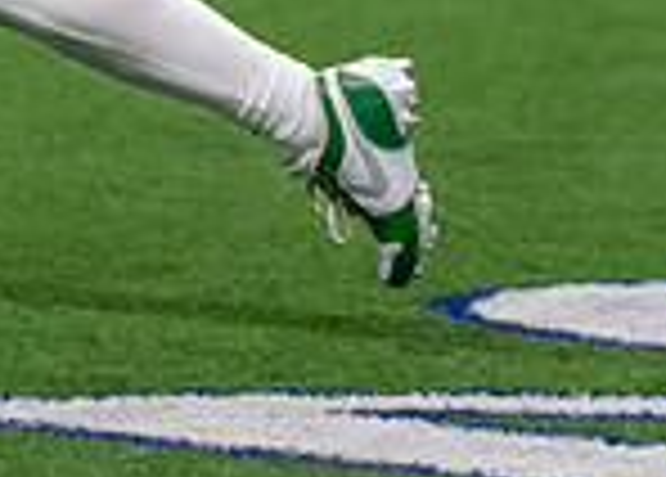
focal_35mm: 520
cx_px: -261
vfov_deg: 2.8
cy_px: -410
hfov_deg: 3.9
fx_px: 9845
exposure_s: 1/1000
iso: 2000
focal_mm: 127
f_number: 2.8
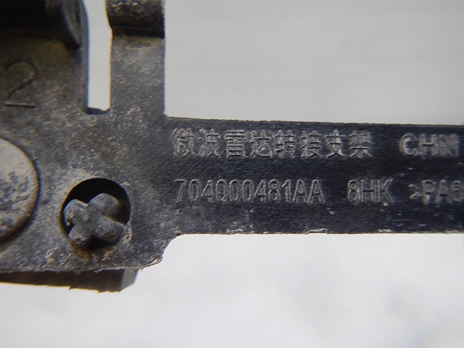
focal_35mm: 33
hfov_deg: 55.4
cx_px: 232
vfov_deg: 42.9
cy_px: 174
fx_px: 442
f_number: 3.9
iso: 125
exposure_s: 1/30
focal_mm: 5.9
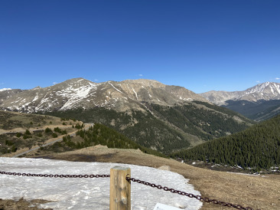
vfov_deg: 53.0
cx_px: 140
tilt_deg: -0.2
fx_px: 210
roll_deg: +2.9
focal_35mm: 26
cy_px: 105
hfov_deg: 67.3
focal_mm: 4.25
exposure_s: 1/3846
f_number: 1.8
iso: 32
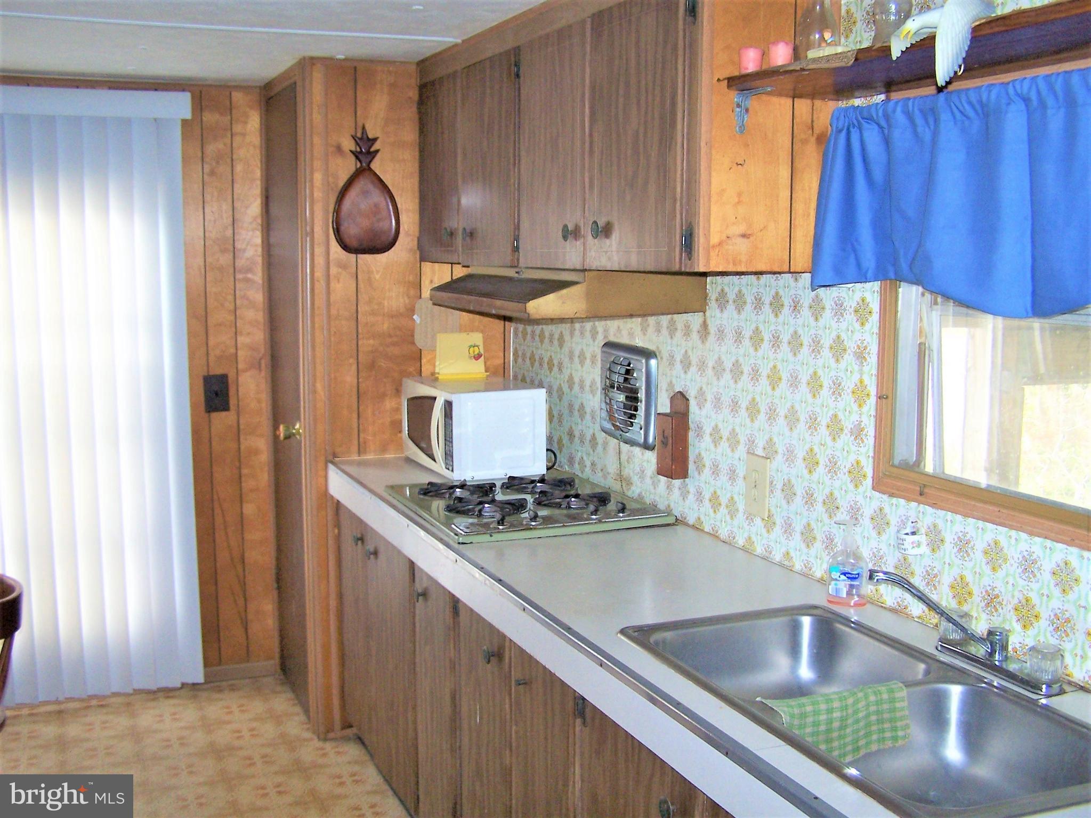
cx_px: 546
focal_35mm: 38
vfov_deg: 37.7
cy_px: 409
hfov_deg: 49.0
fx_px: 1198
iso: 140
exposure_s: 1/60
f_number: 2.8
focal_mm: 6.3
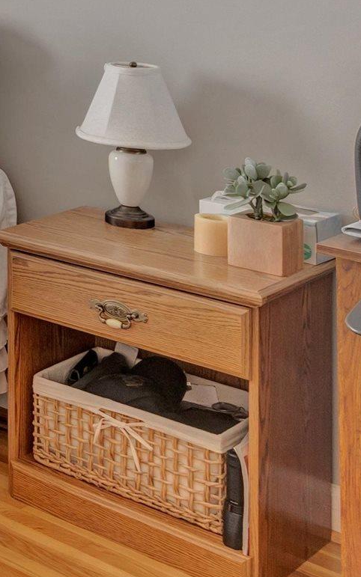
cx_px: -504
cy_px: -16
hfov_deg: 14.0
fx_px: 1023
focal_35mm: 65
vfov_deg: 29.2
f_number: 9
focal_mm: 11
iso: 100
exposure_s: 1
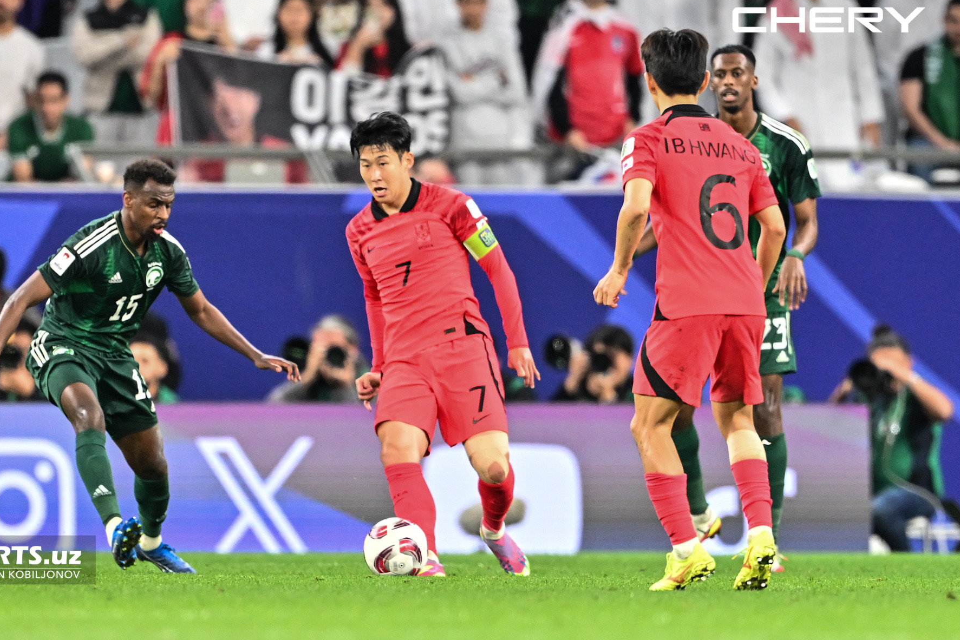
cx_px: 422
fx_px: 12322
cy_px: 344
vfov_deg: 3.0
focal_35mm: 462
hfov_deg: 4.5
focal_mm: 400
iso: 2000
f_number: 2.8
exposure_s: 1/1000
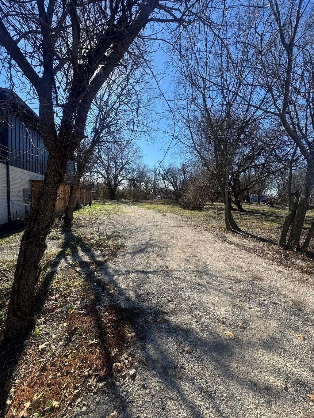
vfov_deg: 102.1
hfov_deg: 85.7
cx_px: 157
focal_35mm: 14
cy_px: 209
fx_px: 169
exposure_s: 1/1346
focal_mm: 2.22
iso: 50
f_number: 2.2
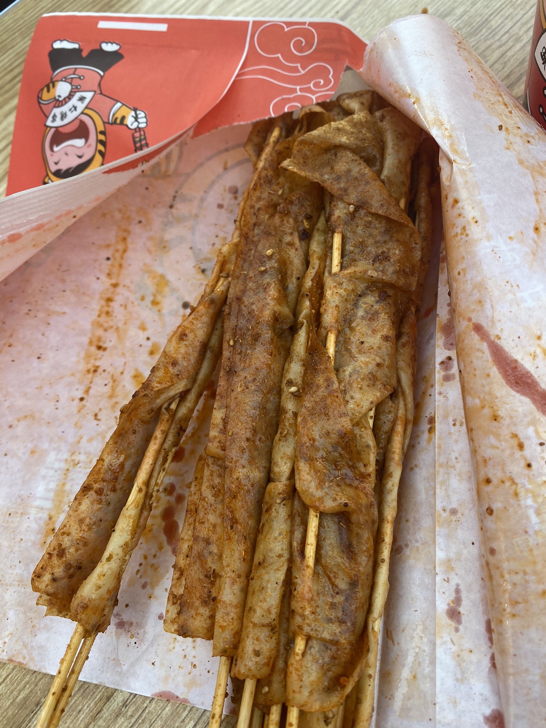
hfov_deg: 53.1
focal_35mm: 26
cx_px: 273
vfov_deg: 67.3
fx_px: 547
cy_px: 364
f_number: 1.8
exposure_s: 1/121
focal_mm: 4.25
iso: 64
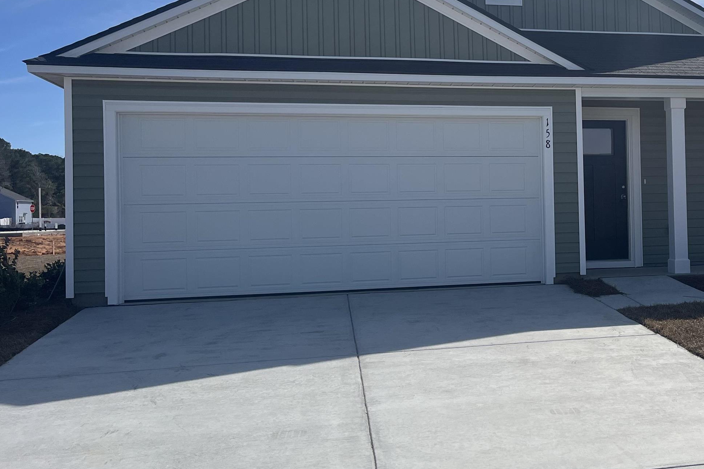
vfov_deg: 31.1
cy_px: 199
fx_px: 841
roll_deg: +1.2
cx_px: 553
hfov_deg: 43.5
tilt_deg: +0.9
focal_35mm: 43
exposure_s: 1/7353
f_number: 1.6
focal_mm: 5.1
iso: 50
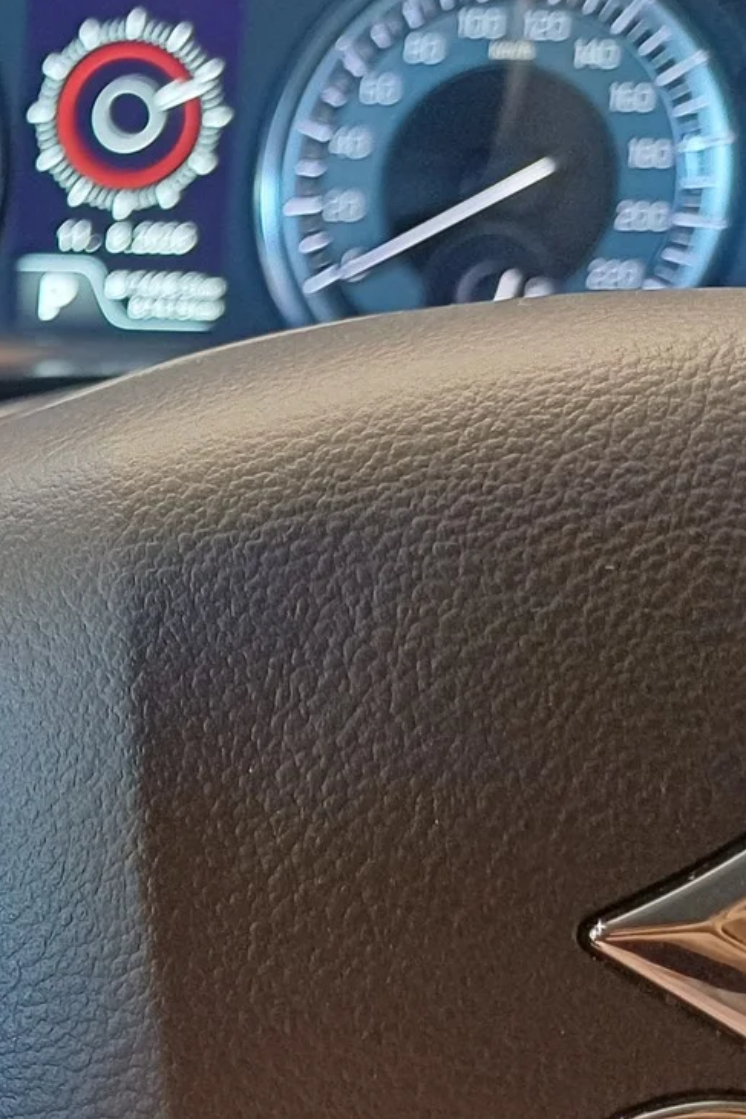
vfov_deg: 34.8
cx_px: -308
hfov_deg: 20.9
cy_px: 720
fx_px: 1771
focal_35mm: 57
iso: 640
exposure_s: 1/25
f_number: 1.8
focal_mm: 4.65
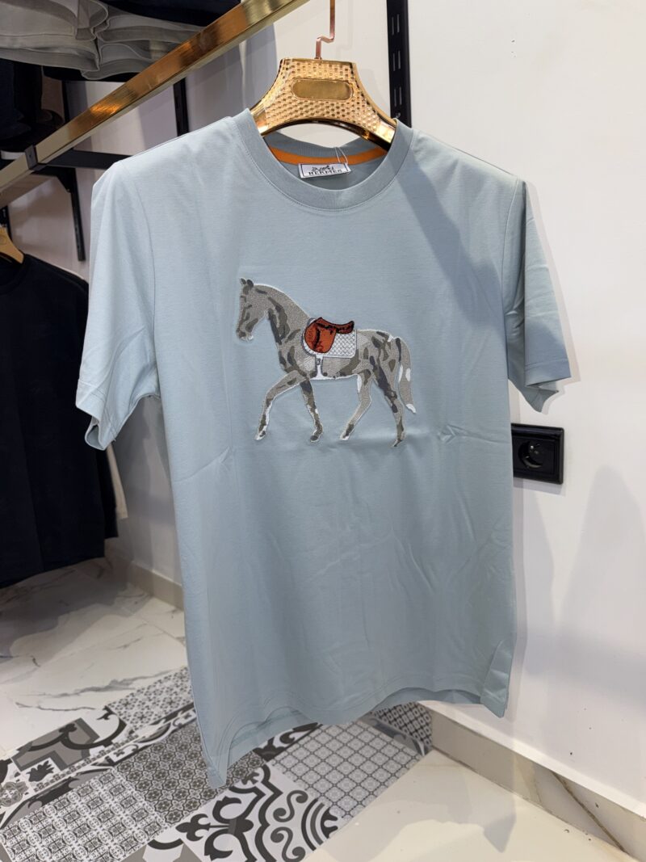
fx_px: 597
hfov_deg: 56.8
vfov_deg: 71.6
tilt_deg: -10.5
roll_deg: +2.7
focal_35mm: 24
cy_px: 431
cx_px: 323
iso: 50
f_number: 1.78
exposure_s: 1/212
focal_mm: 6.76
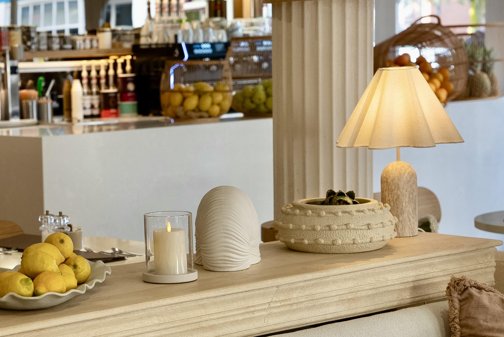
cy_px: 225
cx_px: 62
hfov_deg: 19.3
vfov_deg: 13.2
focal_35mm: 104
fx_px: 1457
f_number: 4
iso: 500
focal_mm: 44
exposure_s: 1/160
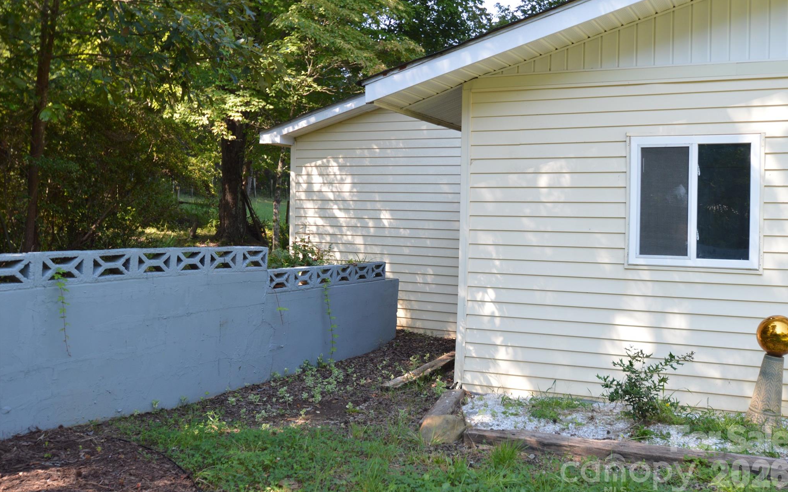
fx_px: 795
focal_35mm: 37
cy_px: 237
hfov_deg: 52.7
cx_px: 397
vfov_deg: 34.4
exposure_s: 1/125
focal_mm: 24
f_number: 5.6
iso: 250
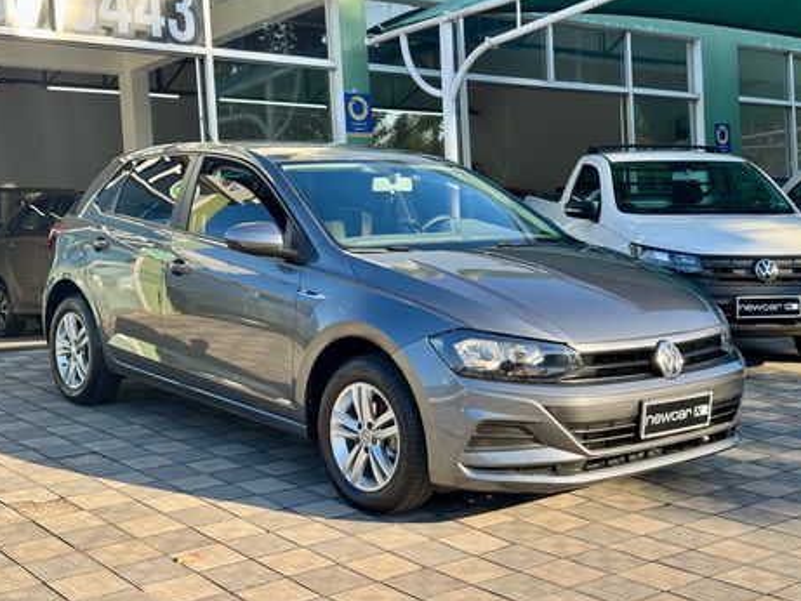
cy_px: 302
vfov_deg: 29.7
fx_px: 1134
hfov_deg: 38.9
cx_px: 400
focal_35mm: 49
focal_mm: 6.76
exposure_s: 1/765
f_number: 1.78
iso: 64
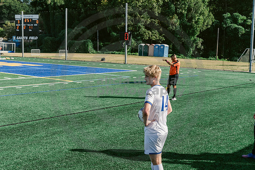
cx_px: 128
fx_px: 354
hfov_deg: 39.6
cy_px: 85
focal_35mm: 50
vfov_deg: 27.0
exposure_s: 1/2500
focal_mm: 50
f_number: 5.6
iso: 640
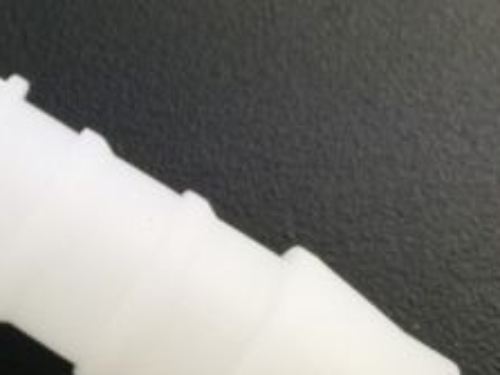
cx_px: -117
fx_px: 1501
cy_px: 171
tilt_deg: -78.7
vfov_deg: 14.2
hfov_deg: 17.9
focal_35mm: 104
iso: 32
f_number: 2.2
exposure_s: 1/295
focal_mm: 4.15
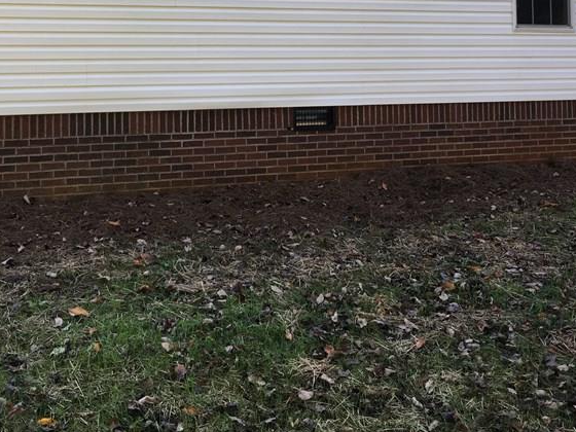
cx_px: 260
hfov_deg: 36.1
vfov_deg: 26.6
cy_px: 40
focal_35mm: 53
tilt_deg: +2.7
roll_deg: +0.7
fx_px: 882
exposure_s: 1/120
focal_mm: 4.15
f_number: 2.2
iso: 40
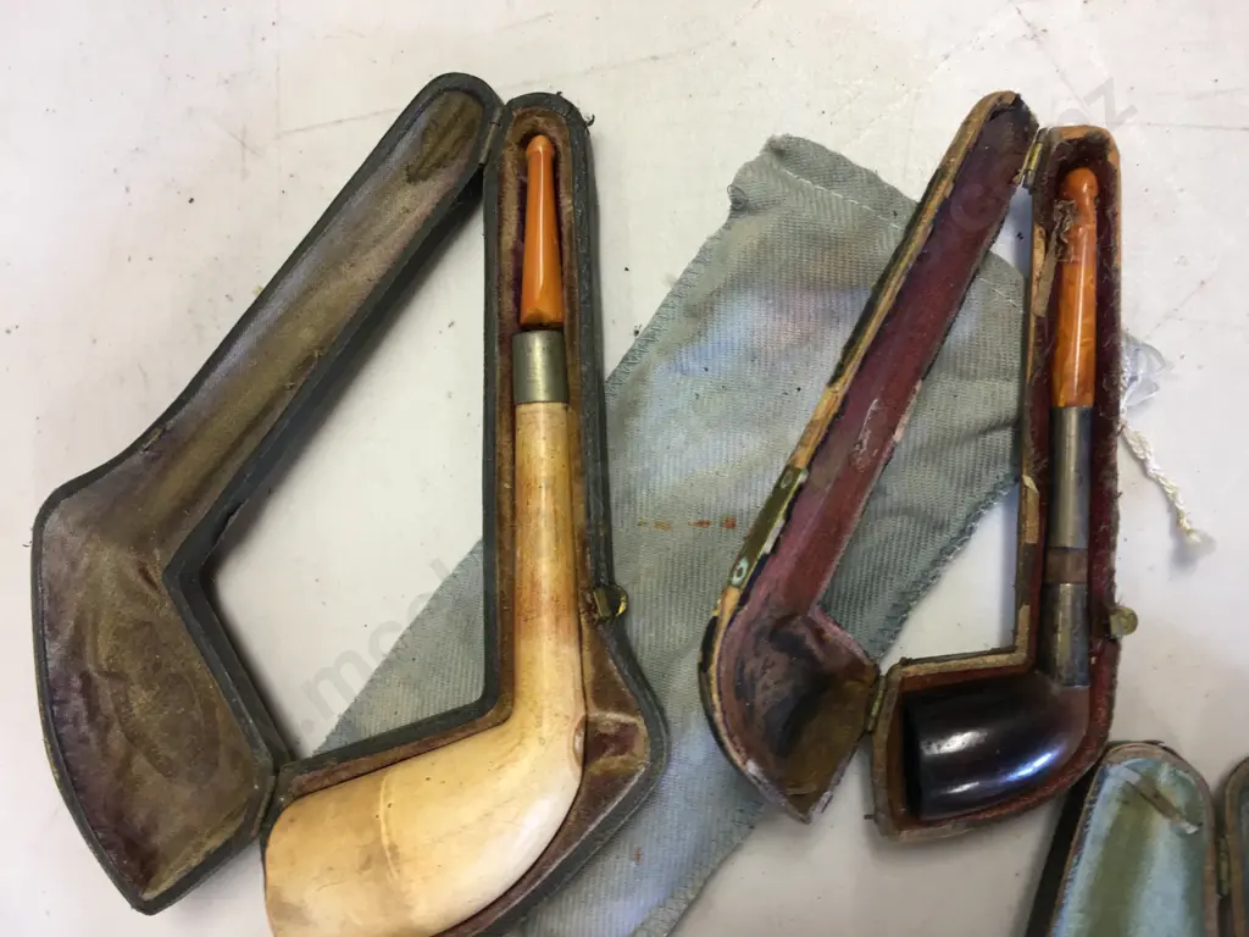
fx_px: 1046
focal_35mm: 29
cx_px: 624
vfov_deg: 48.2
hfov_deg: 61.7
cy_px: 468
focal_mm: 4.15
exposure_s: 1/17
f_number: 2.2
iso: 32
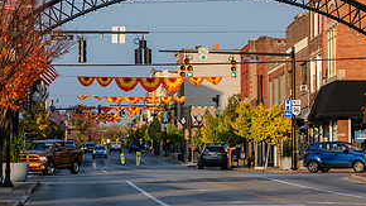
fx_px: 2280
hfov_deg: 9.2
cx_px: 199
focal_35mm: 235
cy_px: 36
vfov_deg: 5.2
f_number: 8
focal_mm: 112
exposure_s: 1/250
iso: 200
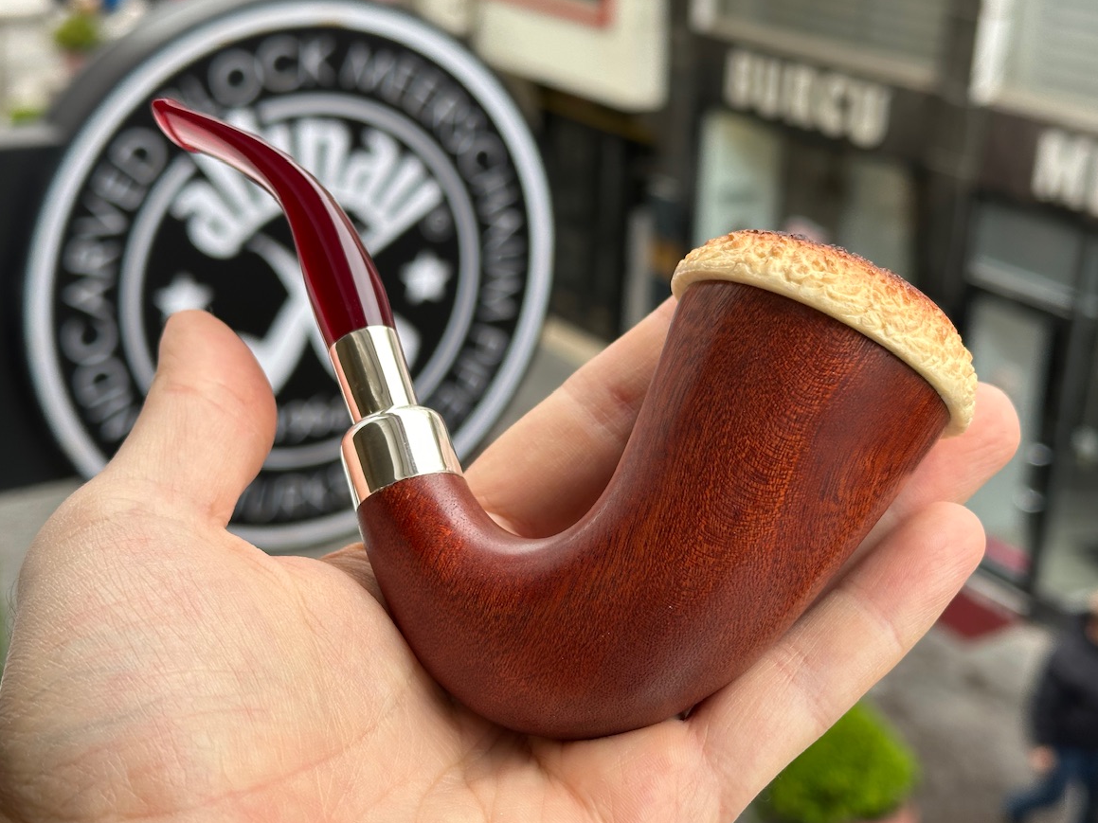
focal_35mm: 53
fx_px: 1681
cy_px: 388
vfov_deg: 27.5
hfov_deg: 36.2
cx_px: 590
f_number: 1.78
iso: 64
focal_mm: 6.86
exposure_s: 1/316
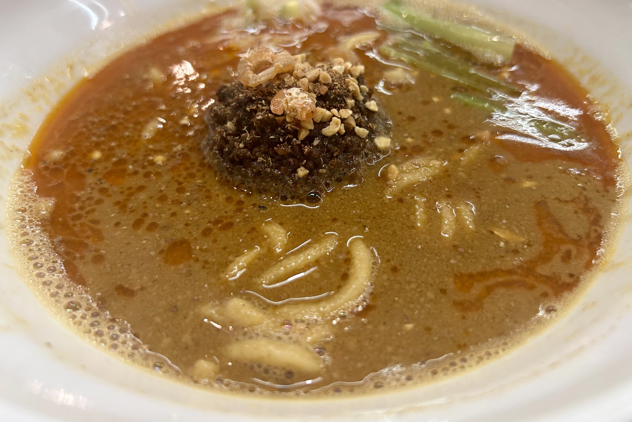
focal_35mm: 28
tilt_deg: -42.8
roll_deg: +4.2
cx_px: 320
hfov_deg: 65.5
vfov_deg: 46.3
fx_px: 492
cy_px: 179
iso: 125
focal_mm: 5.7
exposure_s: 1/60
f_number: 1.5
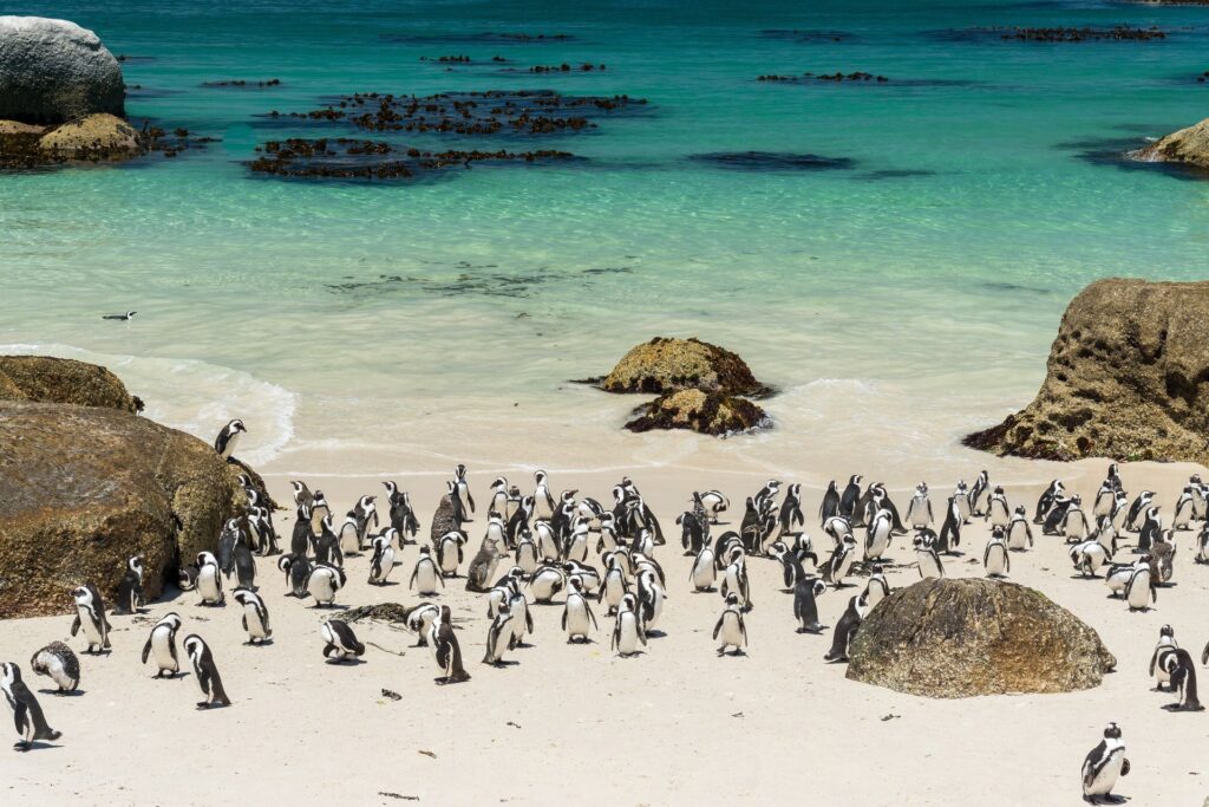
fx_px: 2519
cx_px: 604
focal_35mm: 75
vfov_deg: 18.2
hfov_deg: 27.0
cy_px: 404
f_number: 6.3
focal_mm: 50
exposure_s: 1/320
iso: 100
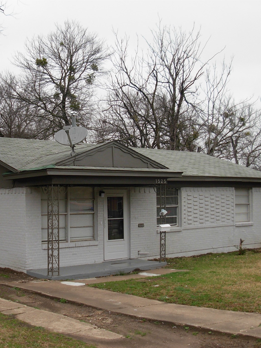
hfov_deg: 28.1
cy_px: 175
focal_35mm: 51
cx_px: 65
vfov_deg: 37.5
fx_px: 513
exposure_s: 1/242
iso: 79
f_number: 2.9
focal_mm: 6.3
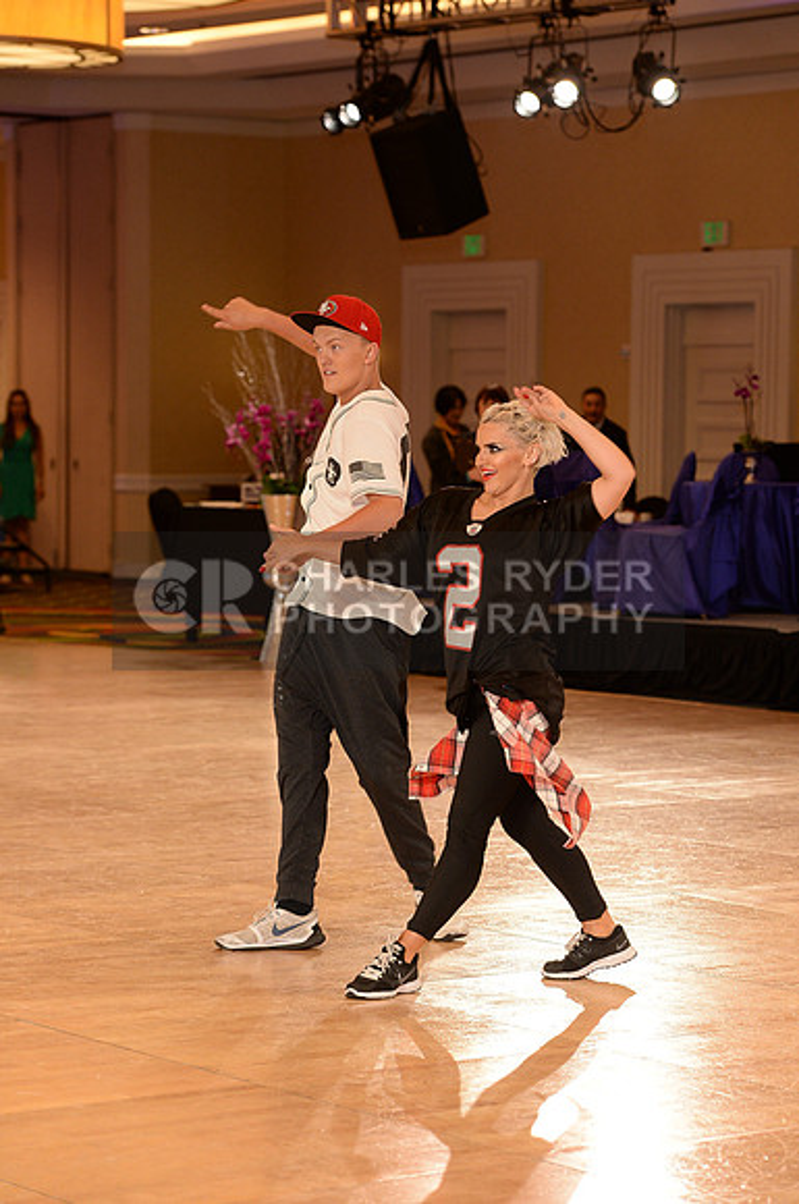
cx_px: 400
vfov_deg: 18.3
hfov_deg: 12.2
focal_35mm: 112
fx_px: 3740
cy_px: 602
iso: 1600
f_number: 4.5
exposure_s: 1/250
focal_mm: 112
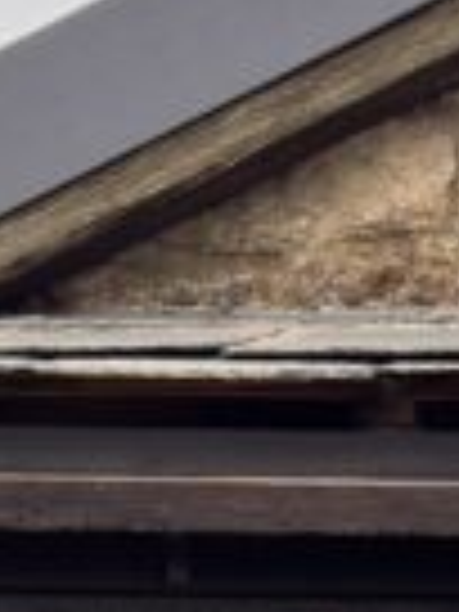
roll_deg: -1.2
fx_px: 3200
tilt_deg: -5.8
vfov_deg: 10.2
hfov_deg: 7.8
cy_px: 1174
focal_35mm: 181
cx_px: 918
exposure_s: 1/121
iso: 160
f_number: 1.78
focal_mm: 6.76
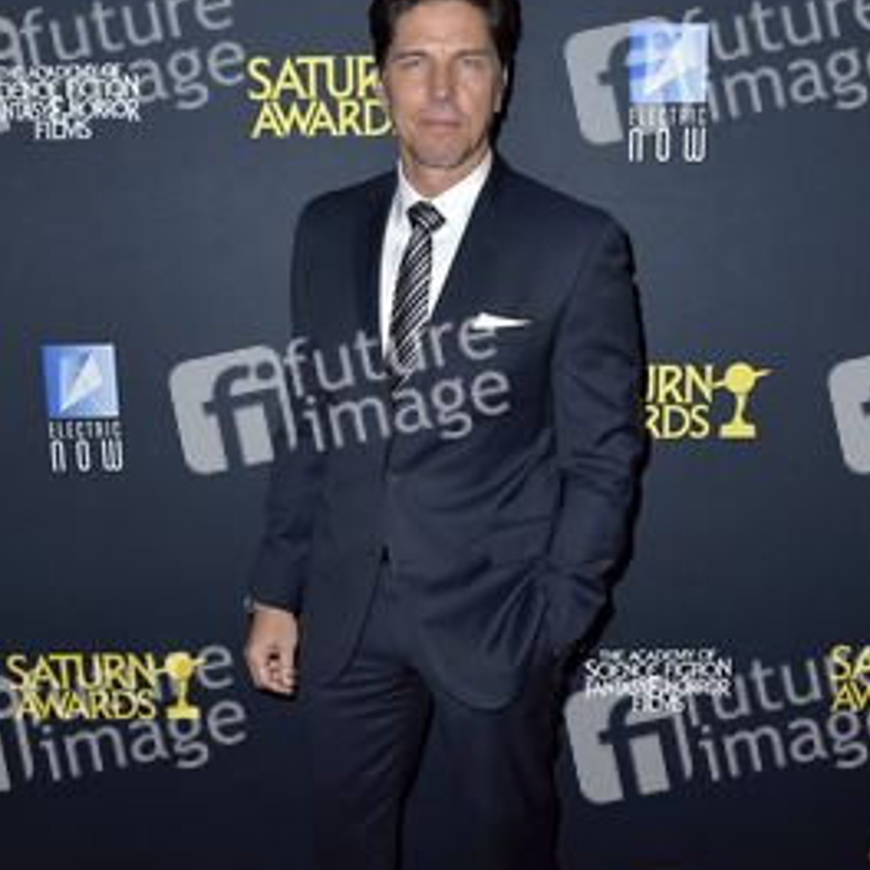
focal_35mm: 36
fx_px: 1024
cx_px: 437
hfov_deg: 46.0
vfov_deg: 45.5
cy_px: 560
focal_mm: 28
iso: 250
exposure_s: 1/250
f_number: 6.3
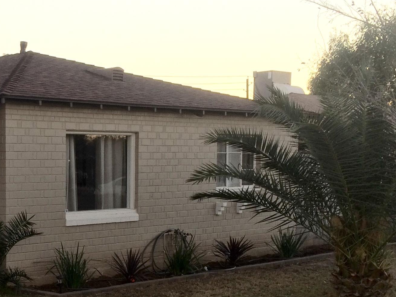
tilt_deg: -2.0
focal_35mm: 66
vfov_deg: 22.0
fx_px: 755
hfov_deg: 27.8
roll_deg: -0.1
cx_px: 10
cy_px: 232
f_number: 2.2
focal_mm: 4.15
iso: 32
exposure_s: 1/120
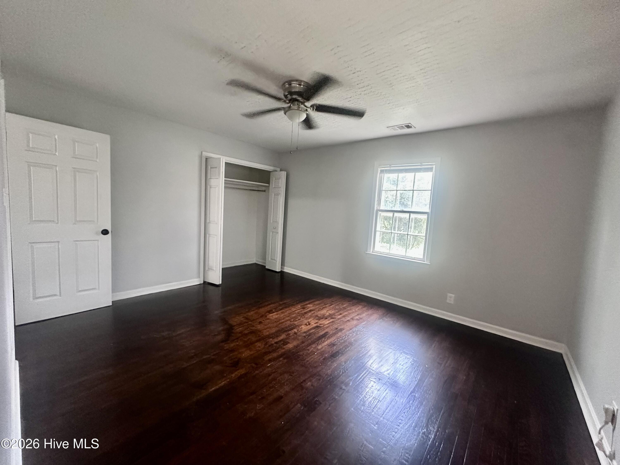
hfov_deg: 102.1
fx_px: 251
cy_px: 232
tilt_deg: -5.0
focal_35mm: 14
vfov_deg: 85.7
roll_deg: -3.7
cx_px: 310
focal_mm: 2.22
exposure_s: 1/60
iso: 500
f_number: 2.2
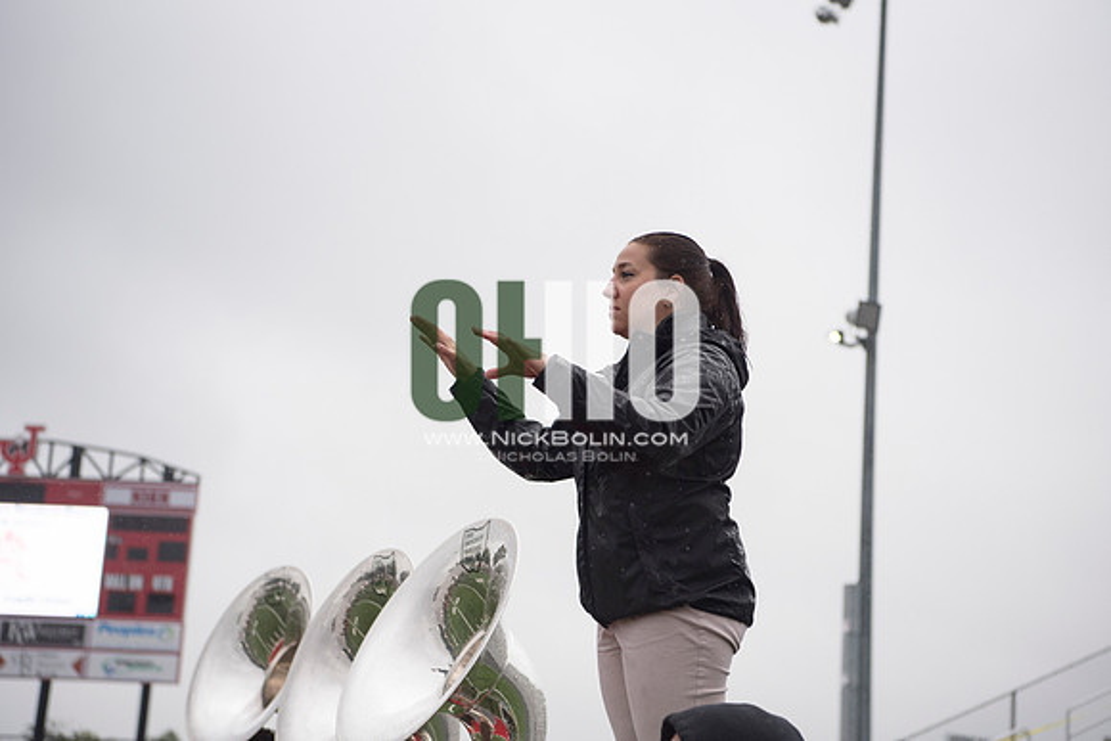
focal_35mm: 70
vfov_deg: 19.5
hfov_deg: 28.8
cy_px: 370
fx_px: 2161
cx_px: 556
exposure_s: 1/1600
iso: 400
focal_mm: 70
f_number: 4
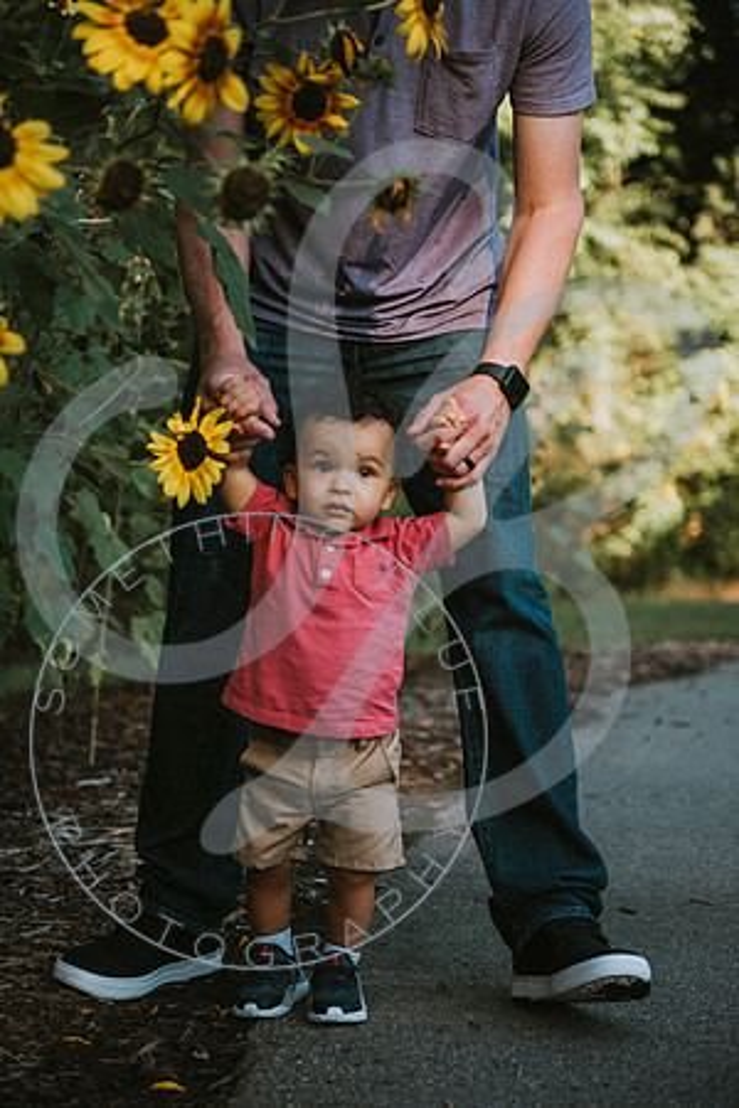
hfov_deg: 19.5
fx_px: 2155
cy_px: 554
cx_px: 370
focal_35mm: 70
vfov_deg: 28.8
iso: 100
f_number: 2.8
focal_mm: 70
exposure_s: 1/320
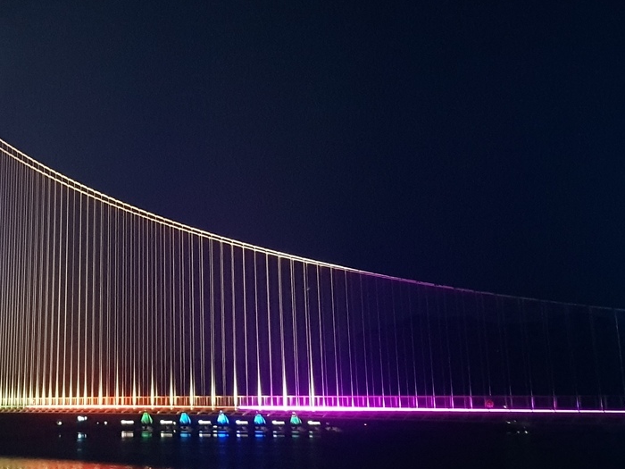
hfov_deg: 35.6
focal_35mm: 52
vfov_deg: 28.0
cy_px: 206
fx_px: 939
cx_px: 125
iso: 1250
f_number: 1.7
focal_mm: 4.2
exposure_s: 1/10
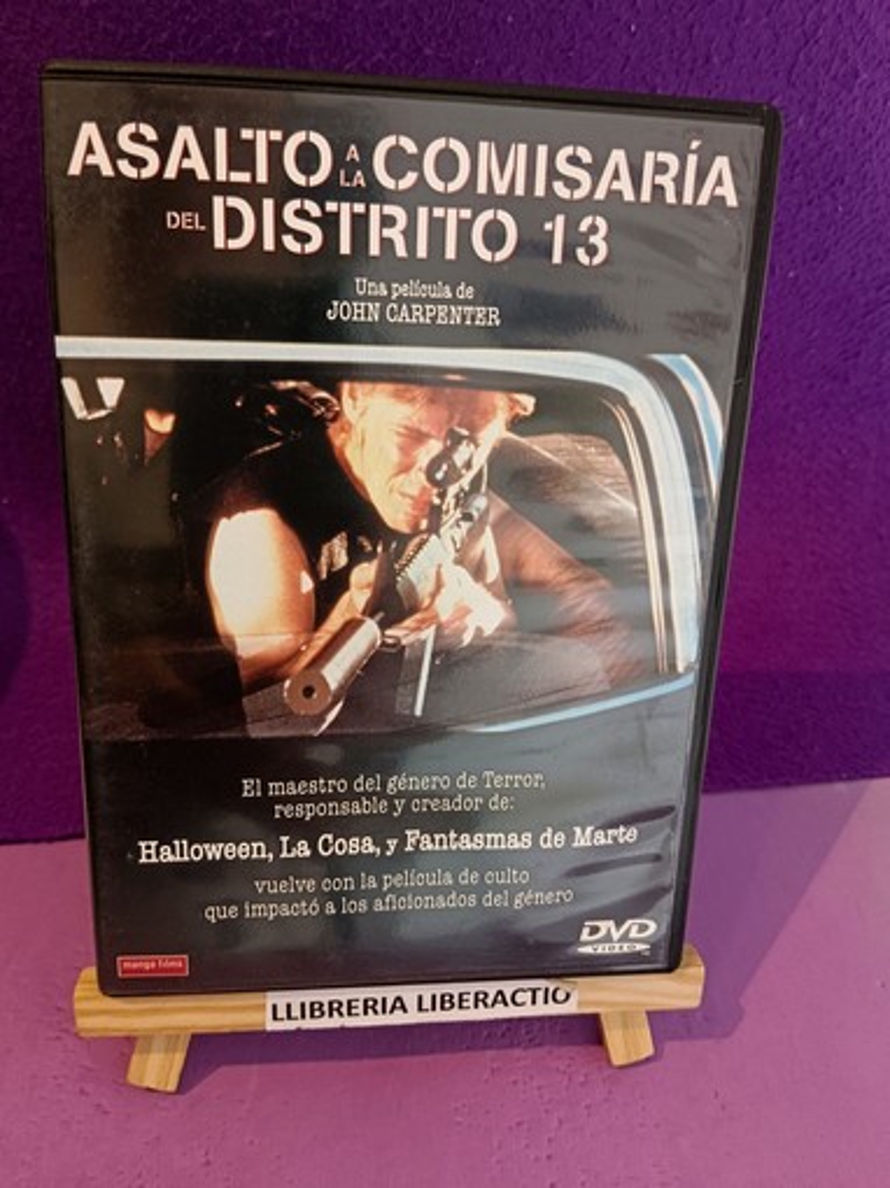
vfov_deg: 67.3
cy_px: 594
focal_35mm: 26
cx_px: 445
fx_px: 892
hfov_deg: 53.0
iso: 817
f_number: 1.8
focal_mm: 3.96
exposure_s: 1/100
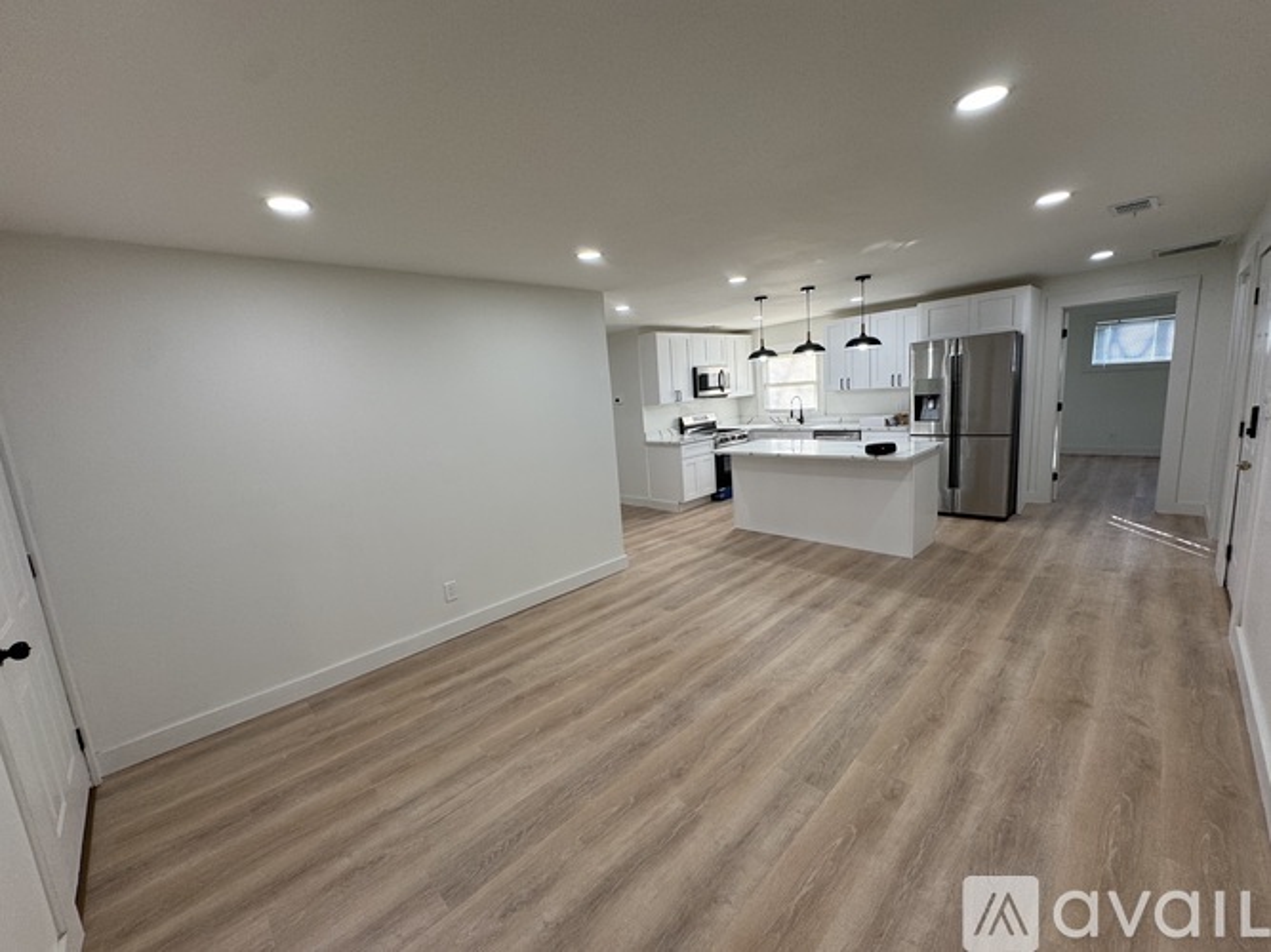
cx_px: 636
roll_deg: +4.6
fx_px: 514
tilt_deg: -10.2
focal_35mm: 14
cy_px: 476
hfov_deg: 102.1
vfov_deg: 85.7
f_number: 2.2
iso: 80
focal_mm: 2.22
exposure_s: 1/120
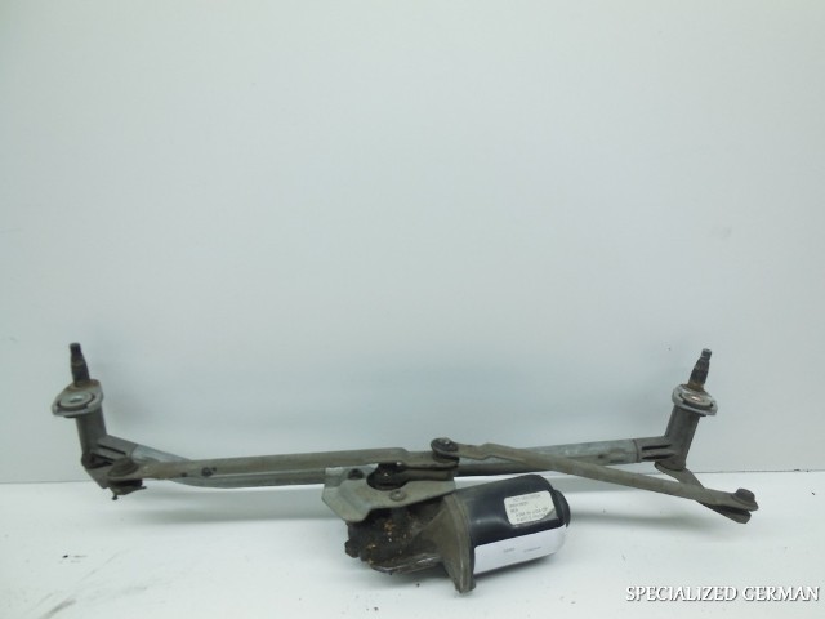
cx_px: 412
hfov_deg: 69.4
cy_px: 310
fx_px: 596
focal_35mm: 25
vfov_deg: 54.9
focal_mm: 4.5
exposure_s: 1/100
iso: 125
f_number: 3.1
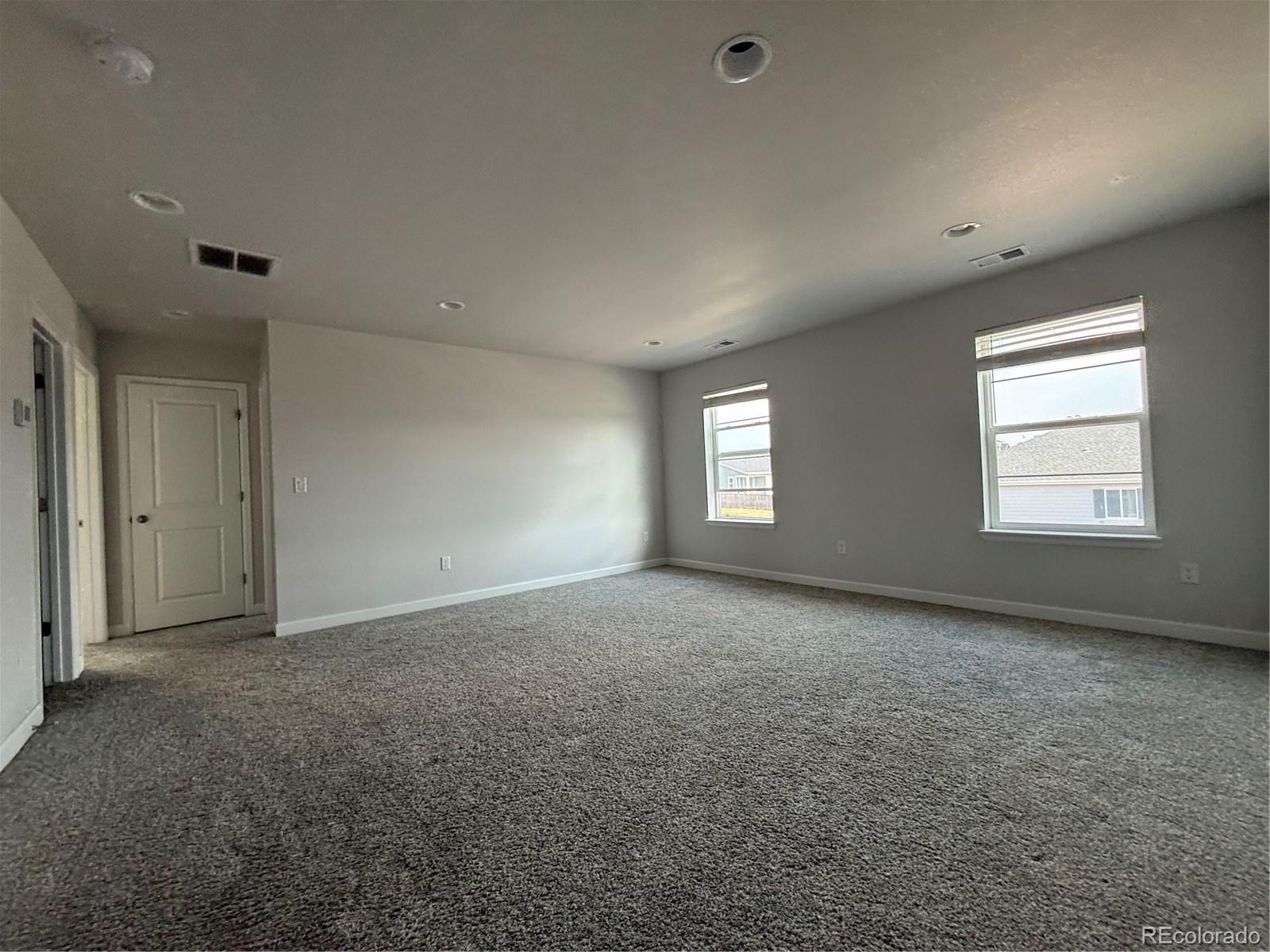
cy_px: 476
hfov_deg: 102.1
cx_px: 635
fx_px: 514
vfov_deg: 85.7
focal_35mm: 14
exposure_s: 1/99
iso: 100
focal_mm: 2.22
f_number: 2.2
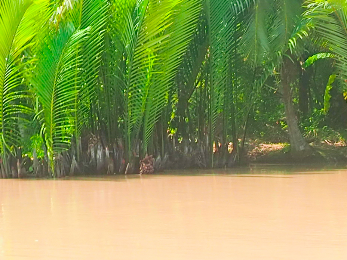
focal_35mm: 149
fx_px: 1494
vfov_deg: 9.6
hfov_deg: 12.7
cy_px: 433
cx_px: 500
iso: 200
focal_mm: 15
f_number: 3.5
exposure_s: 1/250
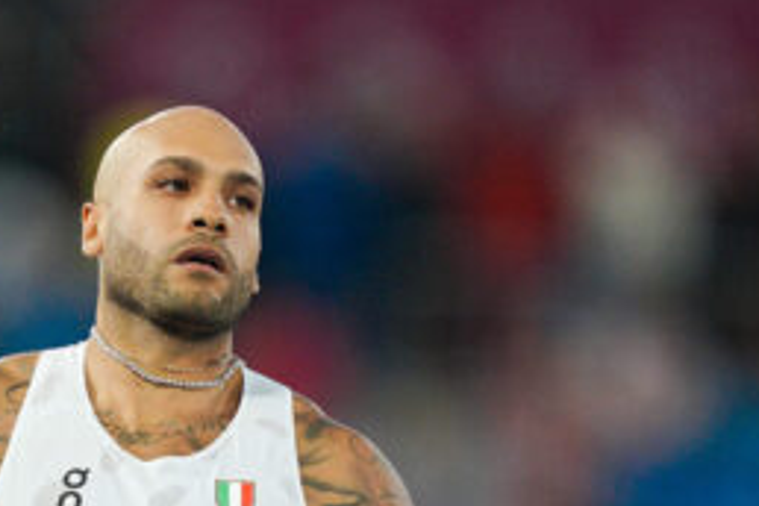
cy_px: 735
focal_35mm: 1549
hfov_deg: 1.3
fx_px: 32656
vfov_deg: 0.9
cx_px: 227
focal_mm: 400
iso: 2000
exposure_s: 1/1250
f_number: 2.8
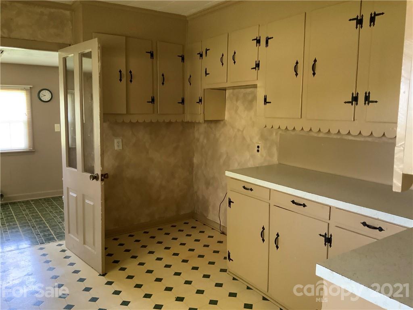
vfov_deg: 48.2
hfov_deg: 61.7
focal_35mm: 29
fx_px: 346
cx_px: 206
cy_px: 155
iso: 250
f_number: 1.8
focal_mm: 3
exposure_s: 1/30
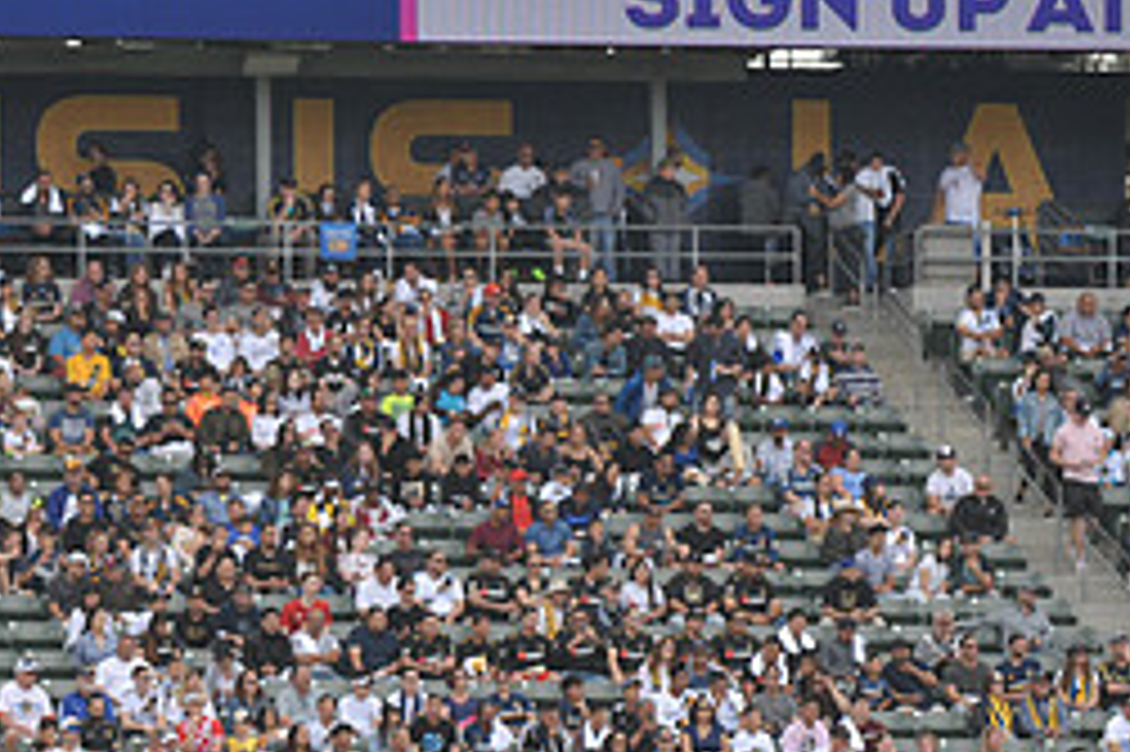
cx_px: 90
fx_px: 9787
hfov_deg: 6.6
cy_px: 536
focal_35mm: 312
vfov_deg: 4.4
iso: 320
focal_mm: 135
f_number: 3.5
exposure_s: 1/2500
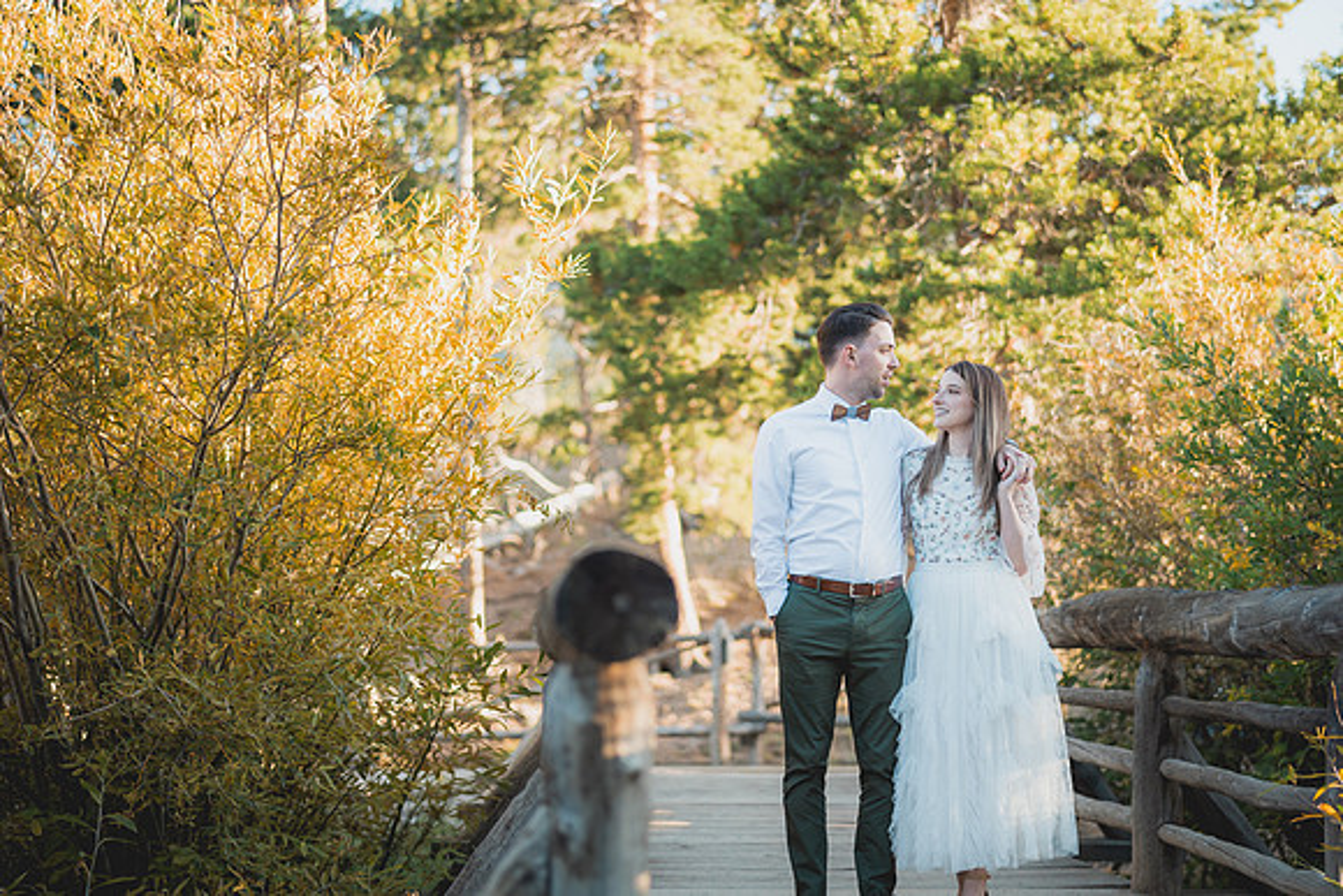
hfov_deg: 36.1
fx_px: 2061
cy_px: 448
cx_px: 672
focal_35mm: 55
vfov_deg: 24.5
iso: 100
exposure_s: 1/500
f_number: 1.4
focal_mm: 50
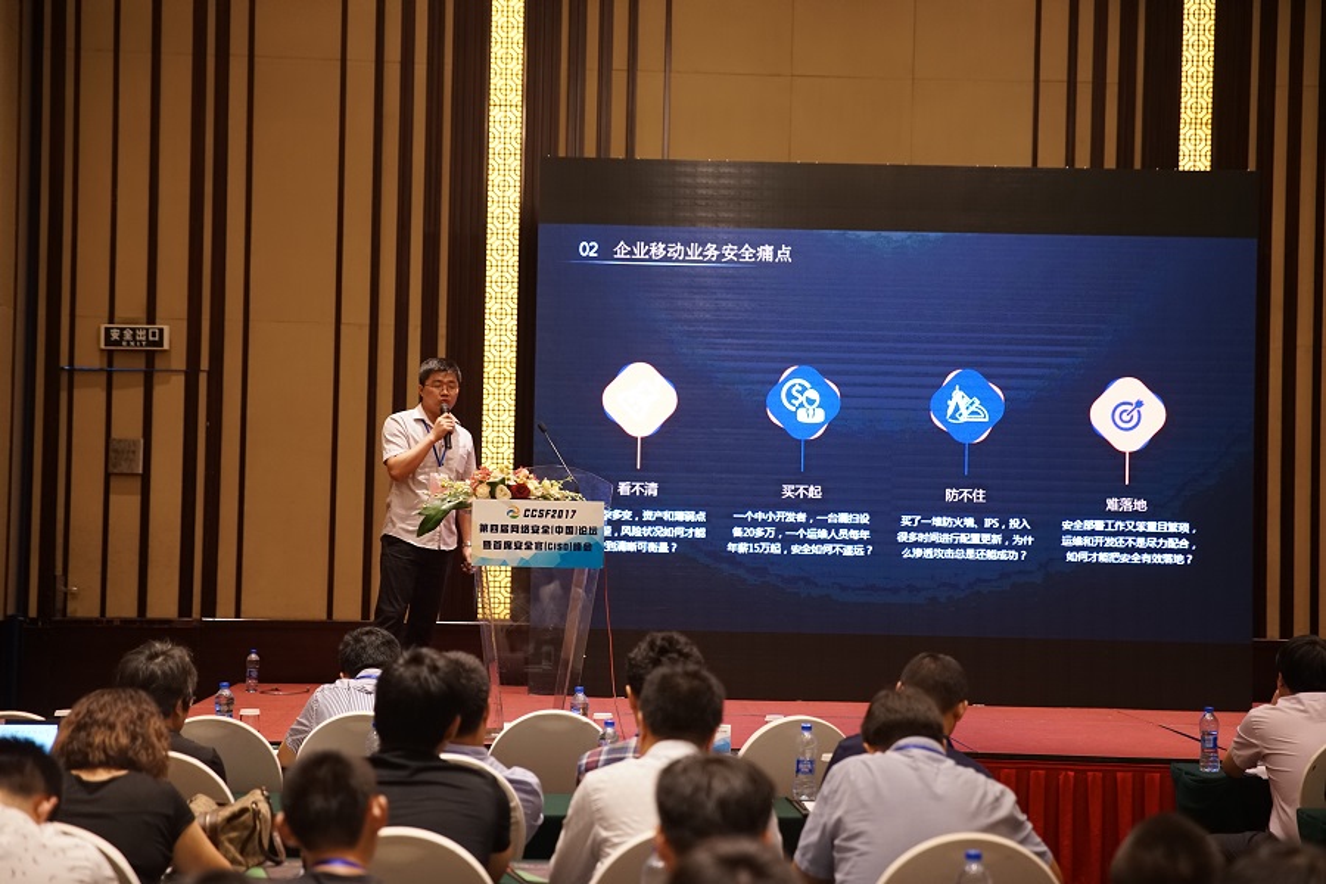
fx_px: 2578
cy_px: 442
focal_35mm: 70
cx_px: 663
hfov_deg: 28.8
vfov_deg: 19.5
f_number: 2.8
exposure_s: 1/80
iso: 2500
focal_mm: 70
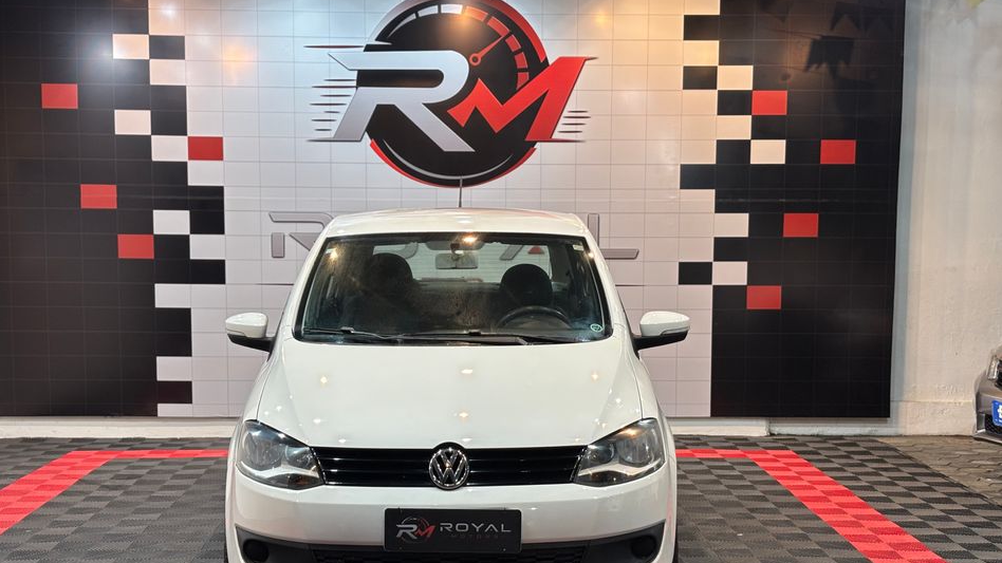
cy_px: 358
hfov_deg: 36.6
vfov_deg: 21.0
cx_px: 502
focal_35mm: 57
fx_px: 1514
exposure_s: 1/60
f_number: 1.6
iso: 40
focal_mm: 5.96
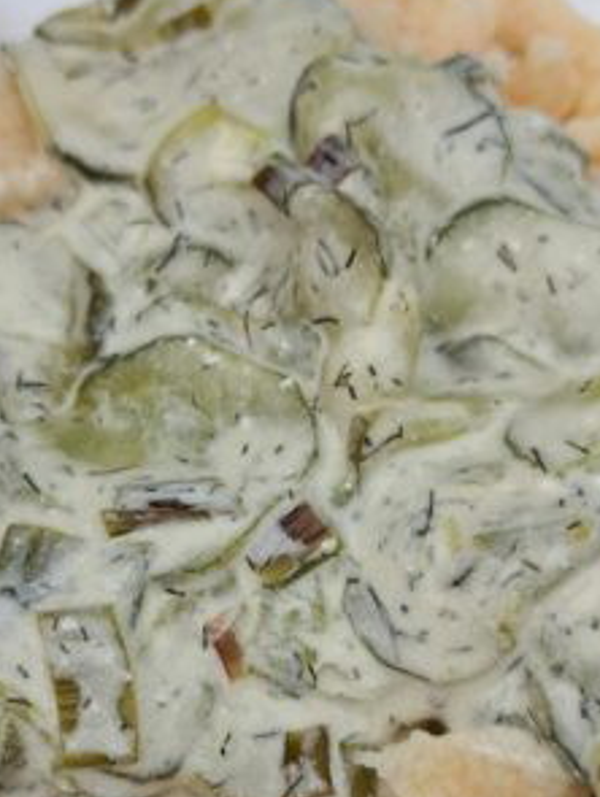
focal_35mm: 65
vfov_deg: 29.6
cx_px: 268
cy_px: 527
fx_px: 1499
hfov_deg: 22.6
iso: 160
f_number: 1.8
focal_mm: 5.23
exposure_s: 1/50
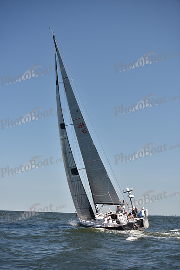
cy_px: 135
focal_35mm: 70
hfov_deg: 19.5
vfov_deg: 28.8
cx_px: 90
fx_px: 525
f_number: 3.5
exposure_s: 1/1000
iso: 250
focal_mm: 70
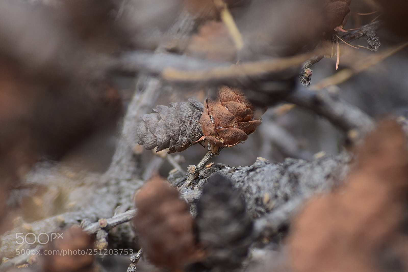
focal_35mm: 300
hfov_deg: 6.9
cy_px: 136
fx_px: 3402
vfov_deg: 4.6
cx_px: 204
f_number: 8
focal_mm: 200
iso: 100
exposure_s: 1/320
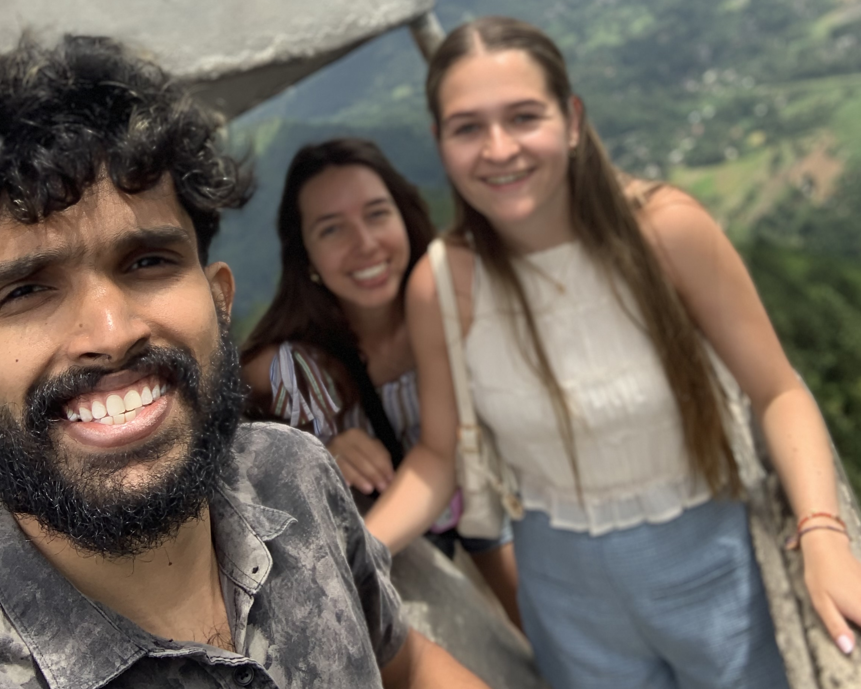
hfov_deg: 43.8
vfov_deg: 34.4
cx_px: 432
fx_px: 1070
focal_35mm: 42
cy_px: 117
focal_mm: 2.87
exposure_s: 1/459
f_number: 2.2
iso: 16
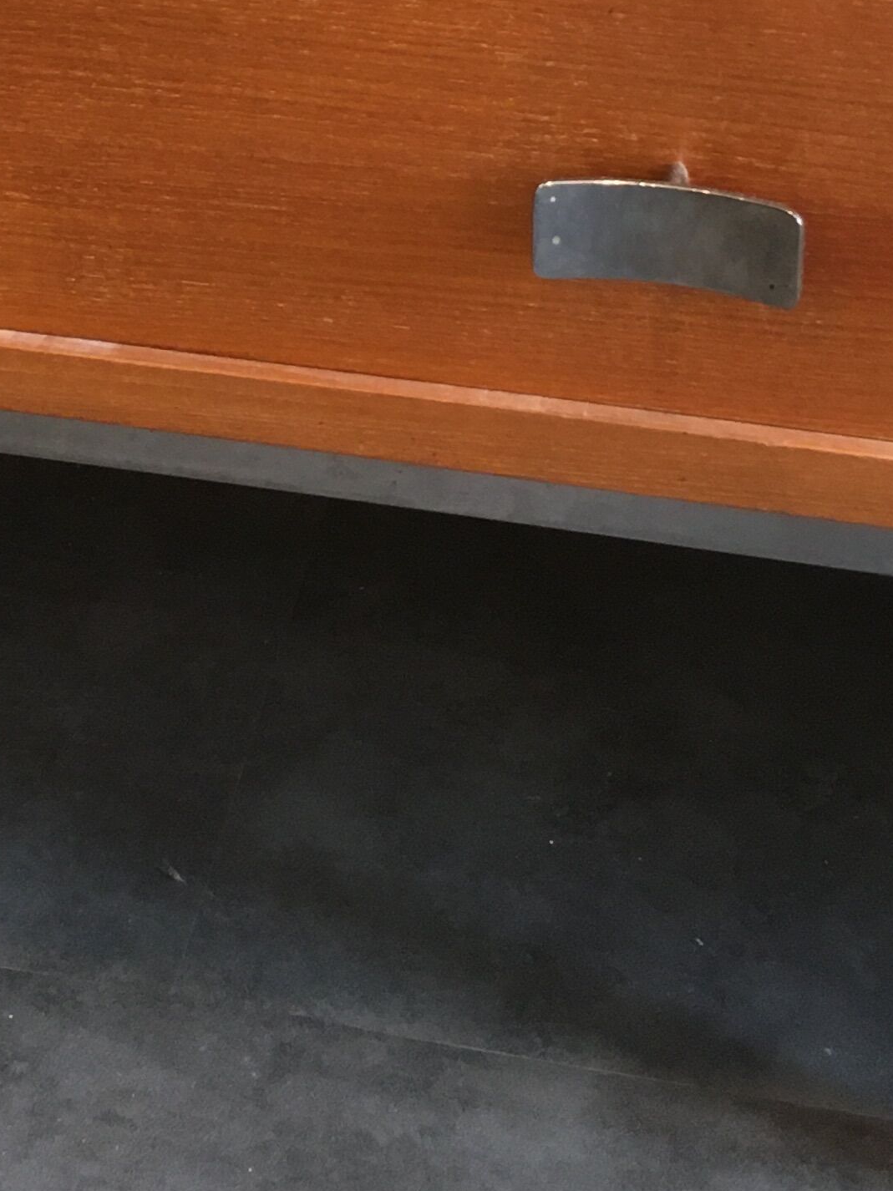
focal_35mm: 82
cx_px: 147
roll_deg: +1.4
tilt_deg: -15.8
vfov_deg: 21.1
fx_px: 2821
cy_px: -463
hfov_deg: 17.8
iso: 125
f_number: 2.2
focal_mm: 4.15
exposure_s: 1/33
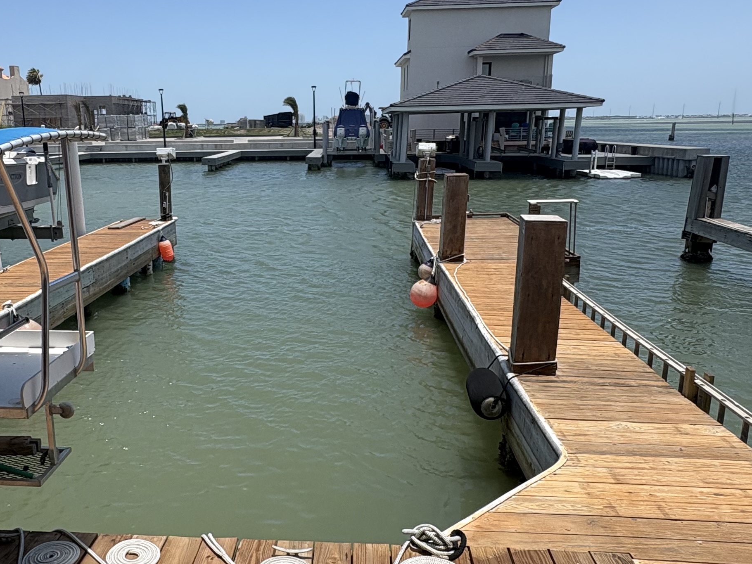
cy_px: 290
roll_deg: +1.6
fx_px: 673
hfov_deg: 57.5
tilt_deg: -14.0
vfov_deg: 45.4
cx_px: 274
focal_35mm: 31
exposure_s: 1/2208
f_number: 2.2
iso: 50
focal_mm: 2.22
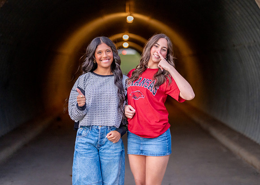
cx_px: 126
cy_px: 83
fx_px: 447
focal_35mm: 61
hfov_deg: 32.4
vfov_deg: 23.4
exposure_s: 1/320
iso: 1600
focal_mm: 50
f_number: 1.2
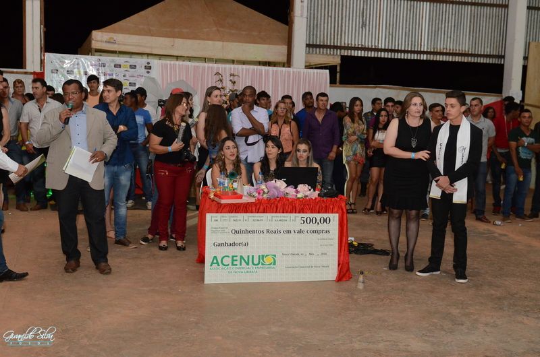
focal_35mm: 48
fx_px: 719
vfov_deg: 28.0
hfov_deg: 41.2
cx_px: 270
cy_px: 178
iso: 3200
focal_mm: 32
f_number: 3.5
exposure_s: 1/200
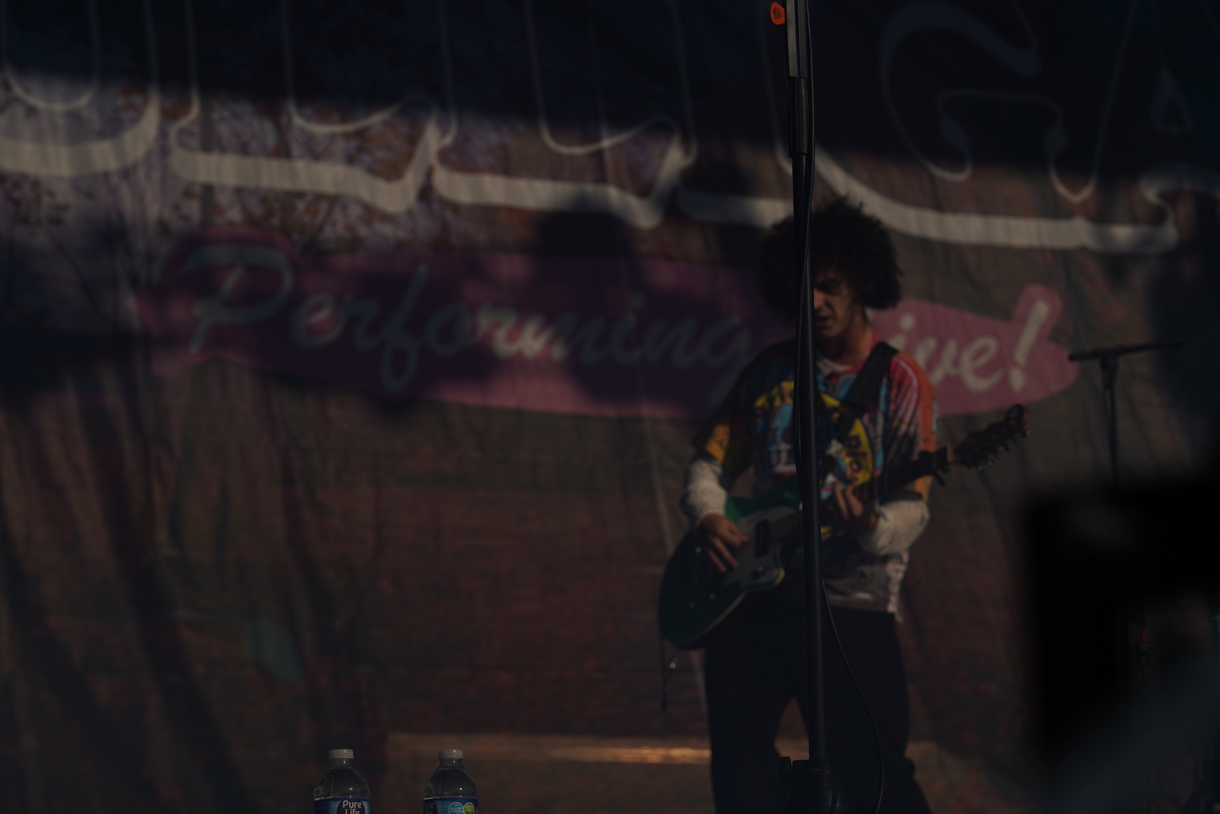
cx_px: 610
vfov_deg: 13.0
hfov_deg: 19.5
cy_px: 407
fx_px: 3558
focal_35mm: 105
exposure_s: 1/1600
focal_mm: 105
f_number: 8
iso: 100
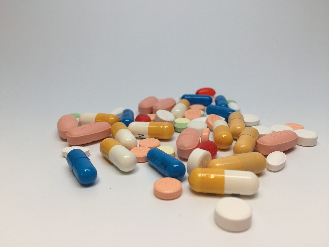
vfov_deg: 48.2
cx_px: 164
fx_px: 276
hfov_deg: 61.7
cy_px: 124
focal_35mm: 29
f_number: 2.2
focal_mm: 4.15
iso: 40
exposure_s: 1/120
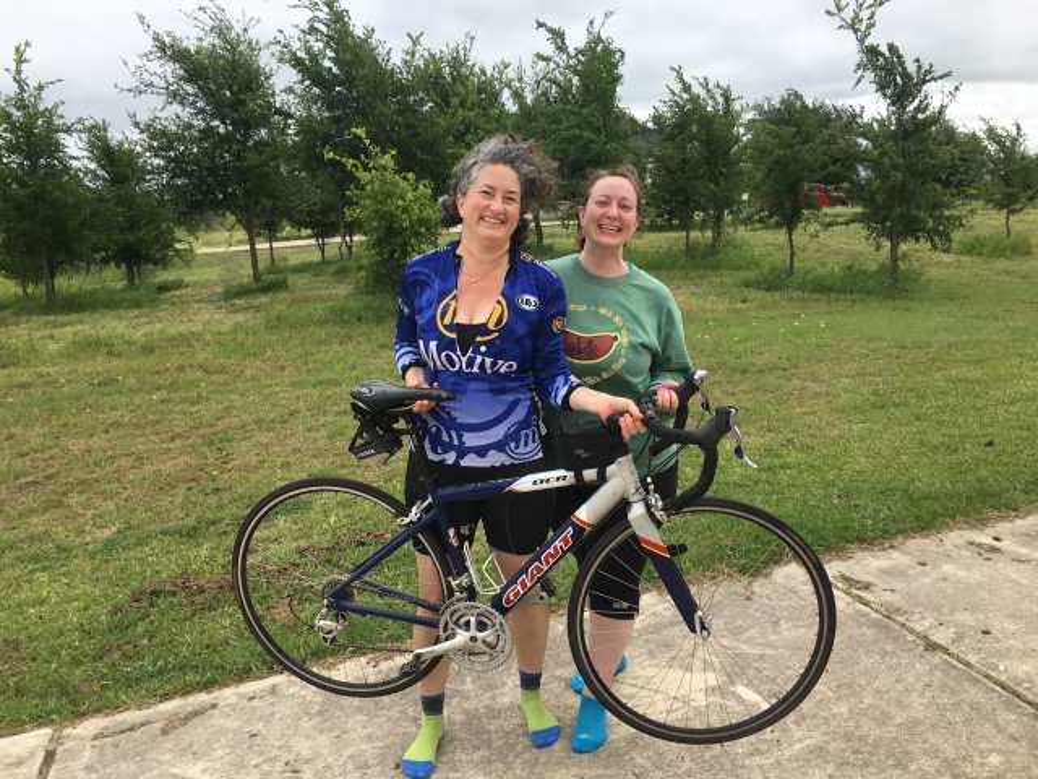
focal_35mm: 29
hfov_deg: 61.7
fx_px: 870
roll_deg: +1.1
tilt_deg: -11.8
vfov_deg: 48.2
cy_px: 390
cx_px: 519
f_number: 2.2
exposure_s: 1/974
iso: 25
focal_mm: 4.15
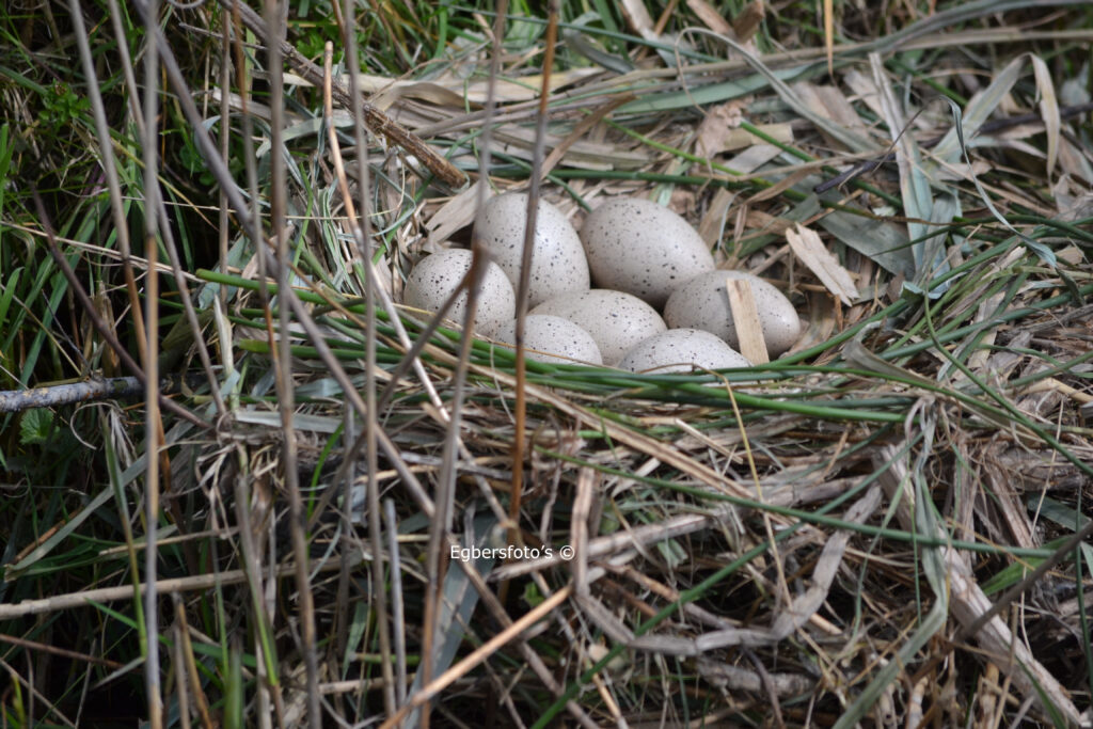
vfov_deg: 3.8
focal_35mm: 360
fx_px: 10931
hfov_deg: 5.7
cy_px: 364
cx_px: 546
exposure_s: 1/1000
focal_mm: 240
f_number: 5.3
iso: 400
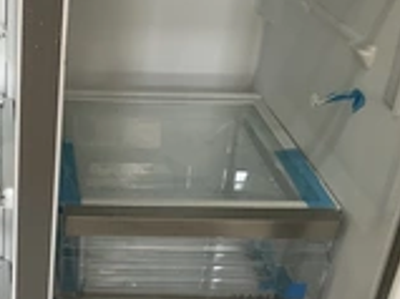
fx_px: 843
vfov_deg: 19.1
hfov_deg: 25.8
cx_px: 33
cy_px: 352
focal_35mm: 73
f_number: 1.8
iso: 64
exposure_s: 1/120
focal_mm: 3
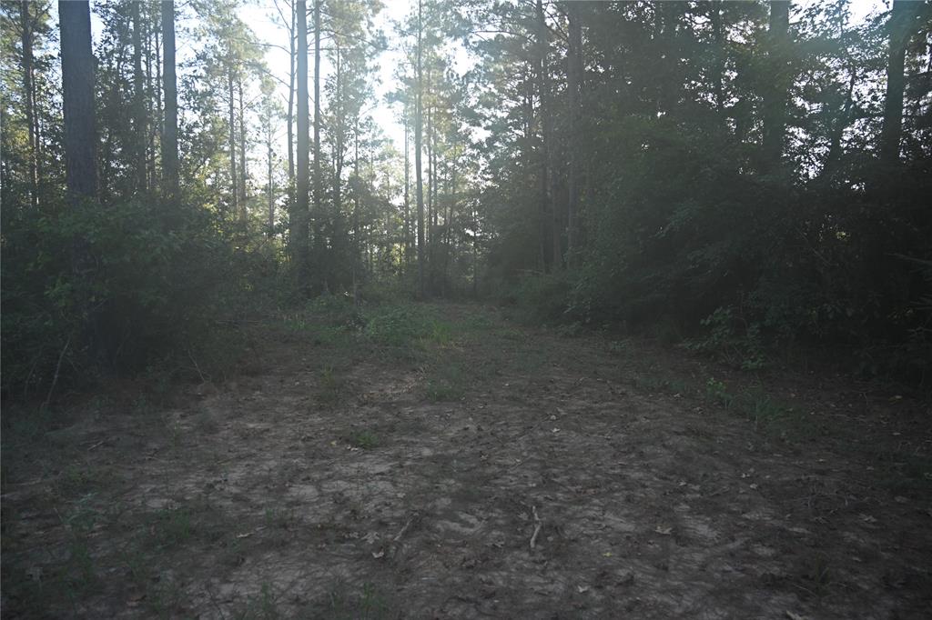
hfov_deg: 73.8
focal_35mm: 24
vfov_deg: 53.1
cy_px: 310
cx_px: 466
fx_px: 621
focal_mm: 24
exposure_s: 1/250
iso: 220
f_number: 4
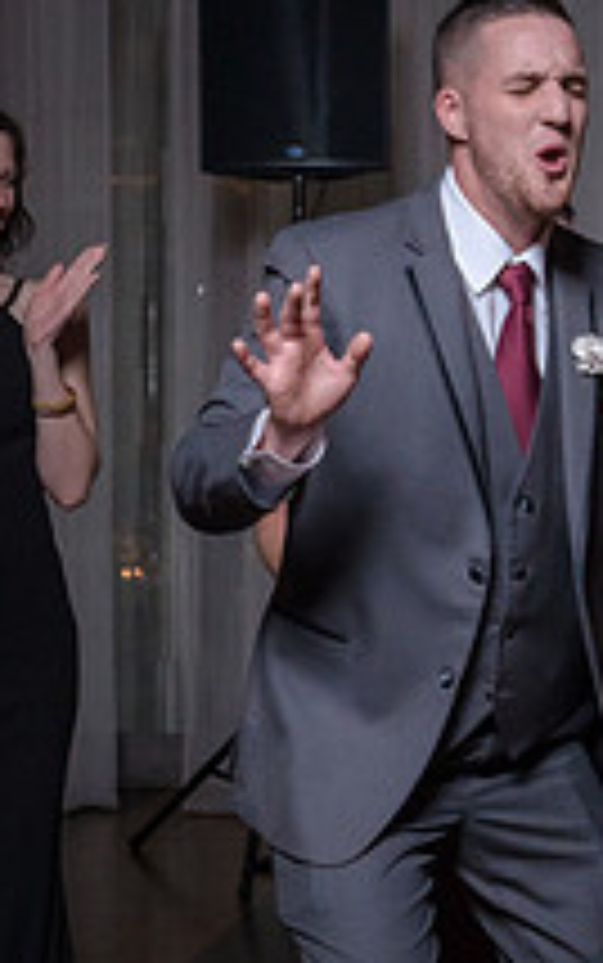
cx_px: 457
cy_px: 754
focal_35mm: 86
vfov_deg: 23.8
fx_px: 2258
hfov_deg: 15.1
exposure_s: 1/100
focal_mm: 26
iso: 2000
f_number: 5.6
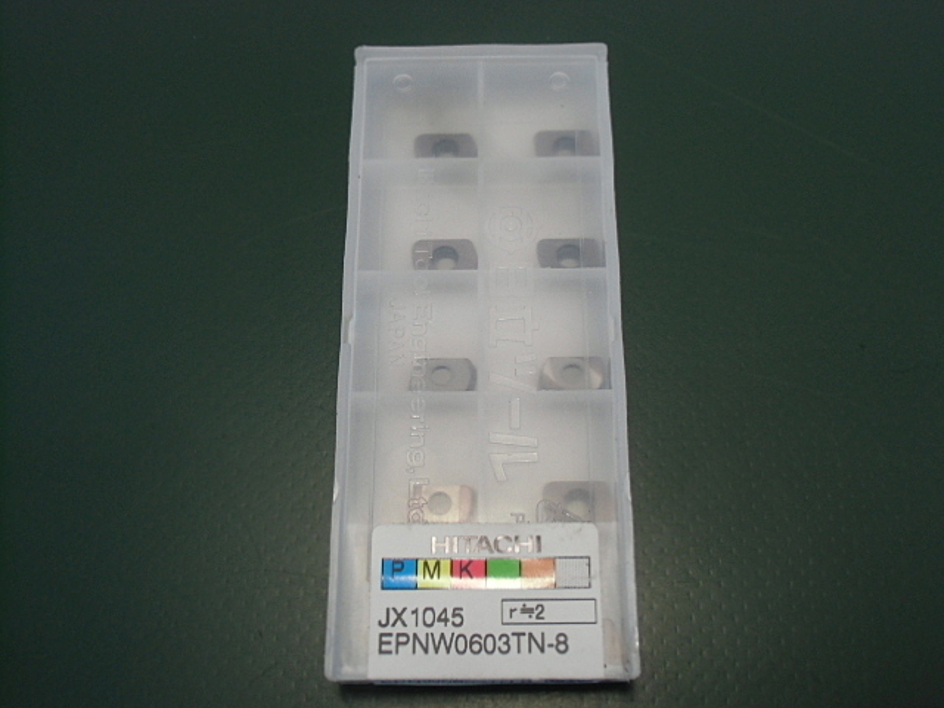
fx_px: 1091
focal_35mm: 40
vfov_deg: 36.0
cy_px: 354
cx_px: 472
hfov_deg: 46.8
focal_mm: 7.15
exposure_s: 1/60
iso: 200
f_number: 4
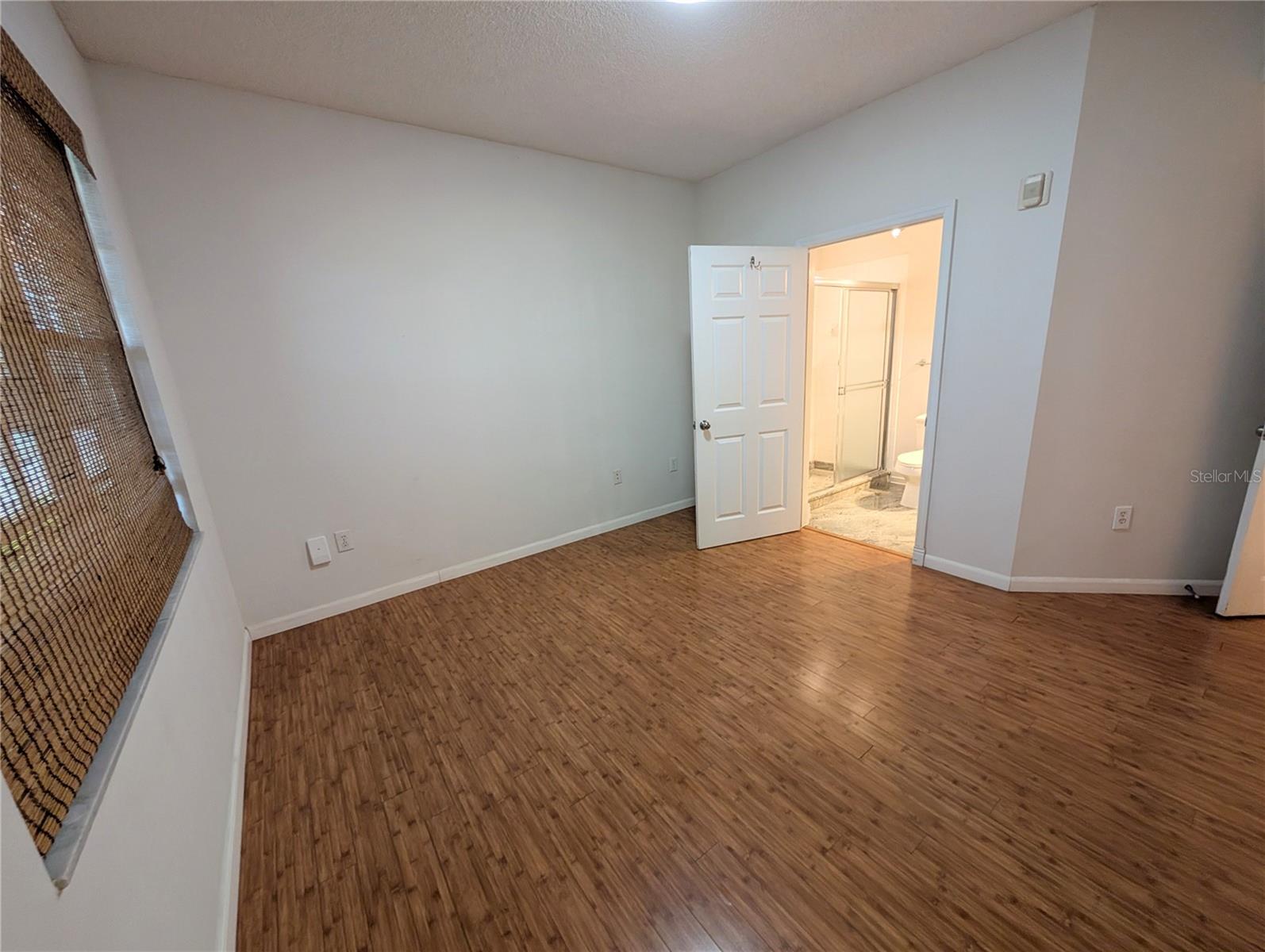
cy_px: 476
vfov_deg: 94.6
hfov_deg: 110.5
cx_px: 632
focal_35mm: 12
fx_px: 439
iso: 285
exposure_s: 1/40
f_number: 1.7
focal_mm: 2.02
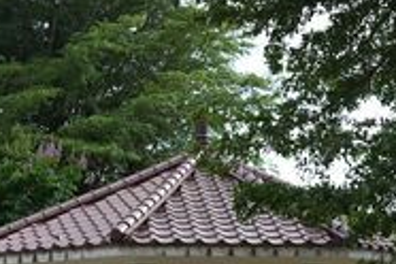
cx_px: 264
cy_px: 234
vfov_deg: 14.0
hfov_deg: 21.0
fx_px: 1067
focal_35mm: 97
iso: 200
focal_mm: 30
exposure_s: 1/640
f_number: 4.5
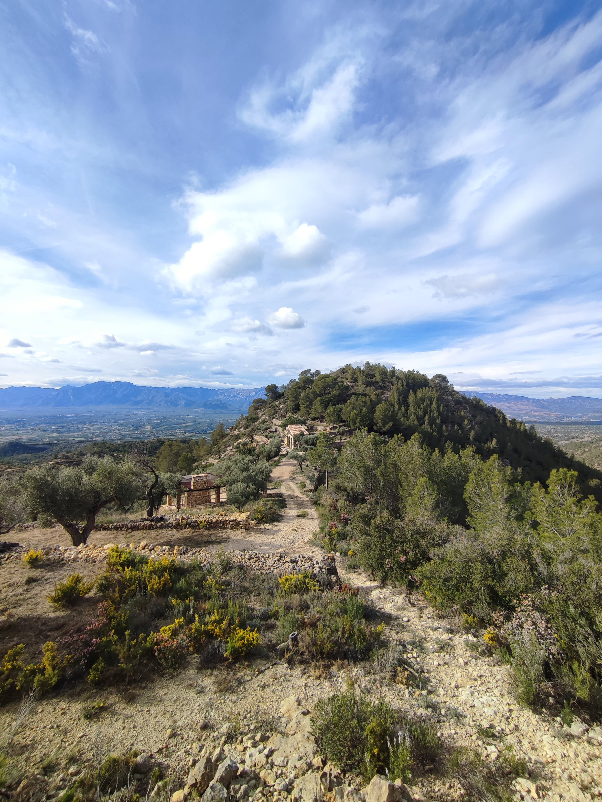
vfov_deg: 94.5
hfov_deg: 78.2
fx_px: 371
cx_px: 301
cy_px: 401
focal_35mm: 16
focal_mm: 1.65
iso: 50
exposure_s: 1/1156
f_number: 2.2
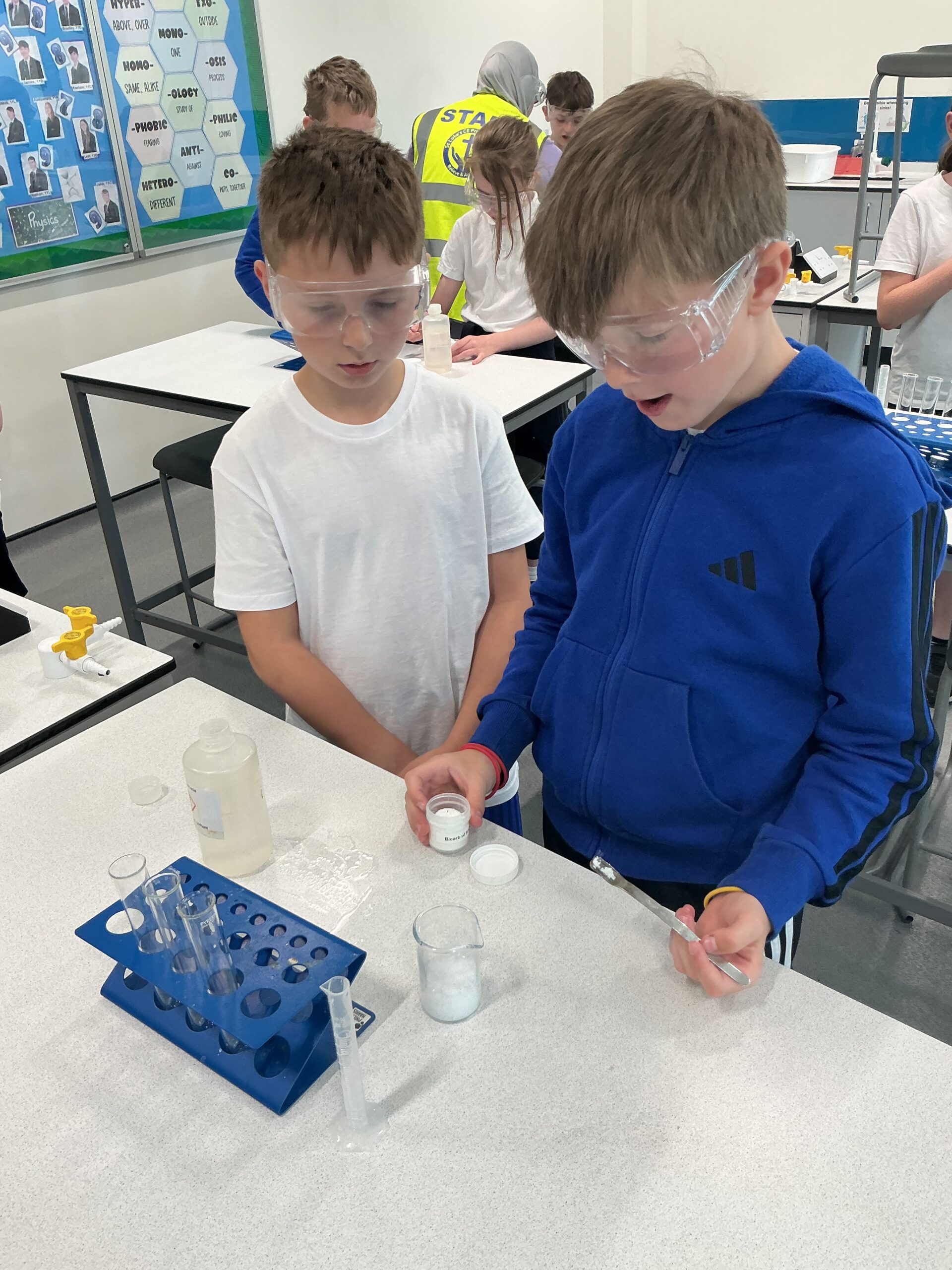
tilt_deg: -28.9
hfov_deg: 48.2
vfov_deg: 61.7
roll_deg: +3.3
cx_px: 476
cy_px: 635
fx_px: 1063
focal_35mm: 29
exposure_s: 1/60
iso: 40
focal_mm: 3
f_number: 1.8
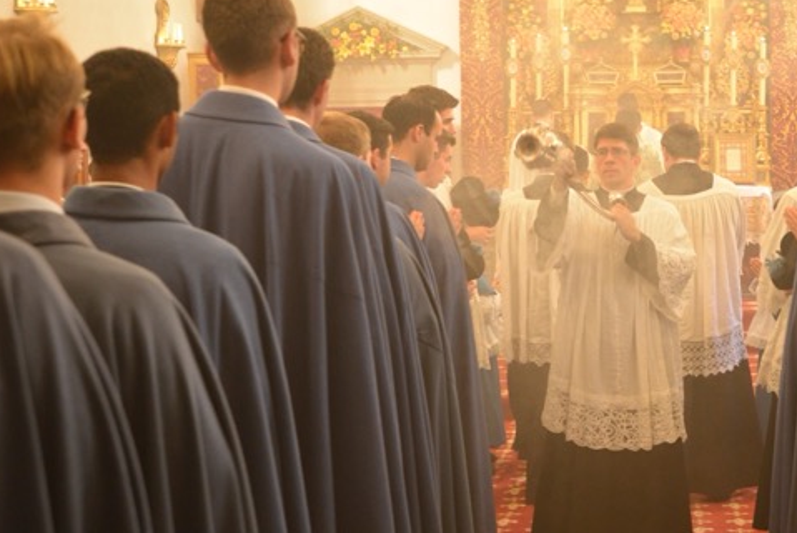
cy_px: 290
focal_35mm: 73
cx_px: 622
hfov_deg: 27.2
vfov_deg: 18.7
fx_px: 1617
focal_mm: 35
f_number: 4
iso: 1600
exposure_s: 1/60
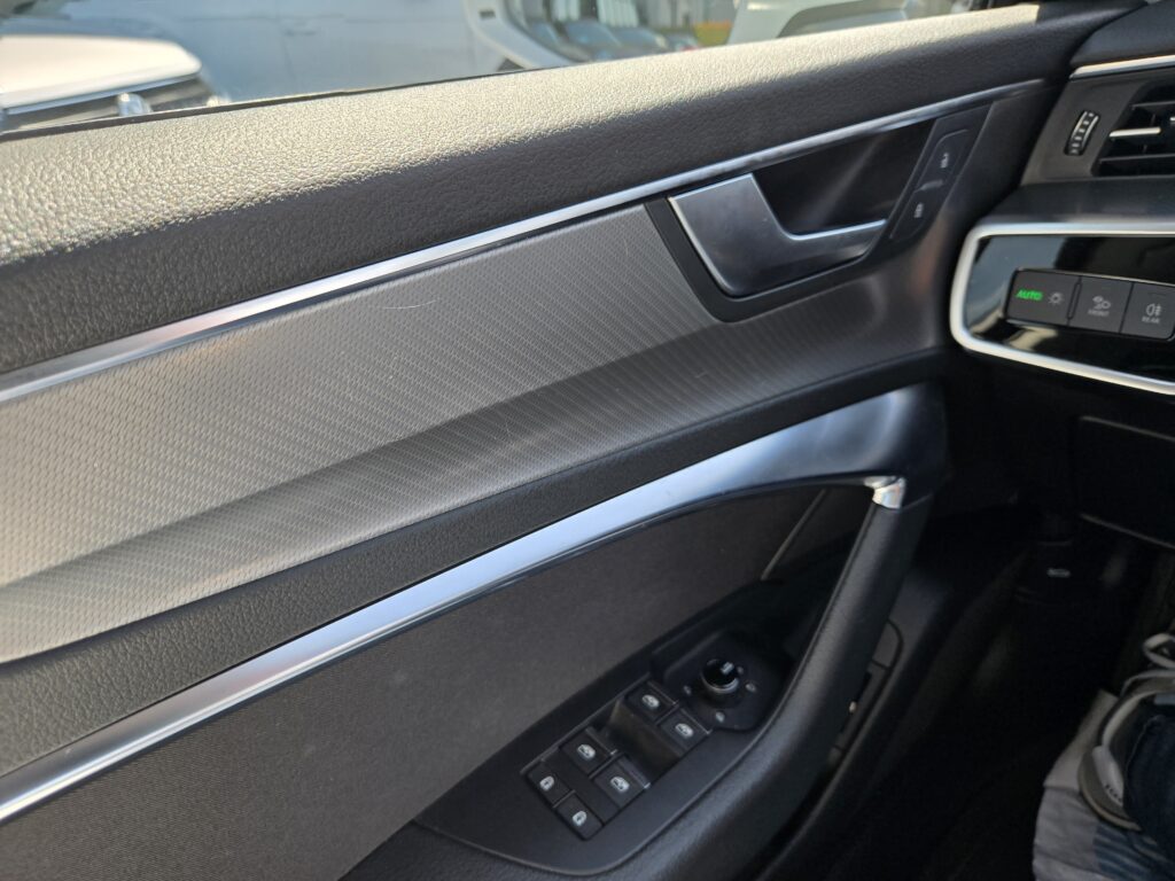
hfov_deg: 73.9
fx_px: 781
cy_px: 440
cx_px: 588
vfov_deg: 58.9
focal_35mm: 23
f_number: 1.8
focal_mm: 5.4
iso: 80
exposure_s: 1/722
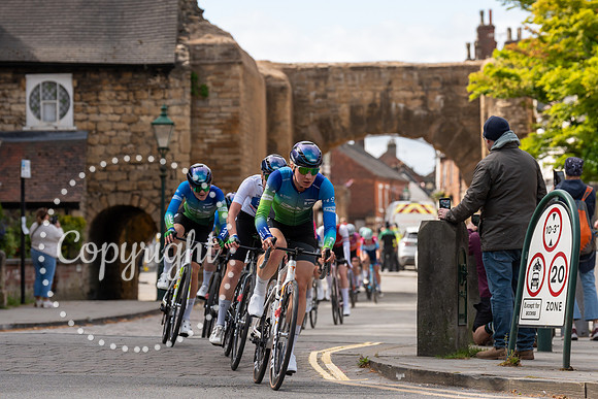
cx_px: 348
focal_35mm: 155
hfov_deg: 13.2
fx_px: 2574
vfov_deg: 8.9
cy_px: 162
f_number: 4
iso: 160
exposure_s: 1/1000
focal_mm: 113
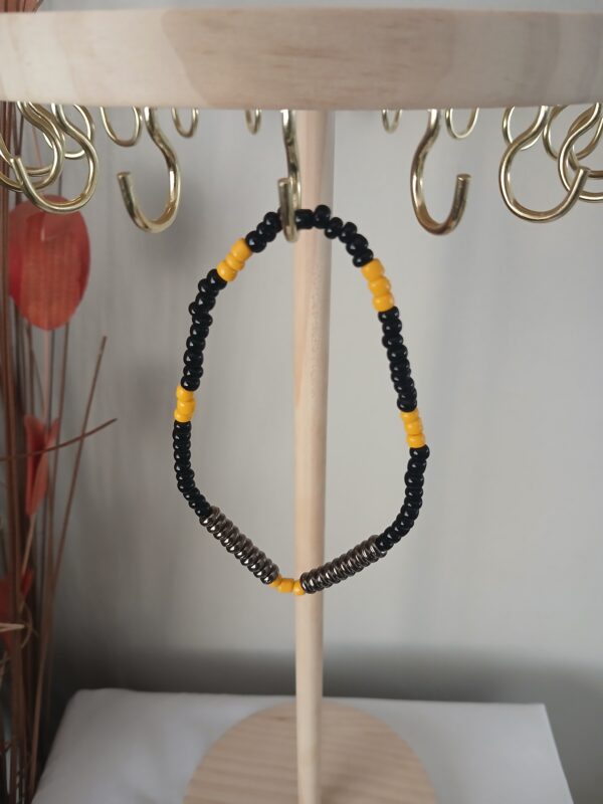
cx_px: 302
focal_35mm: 27
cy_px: 402
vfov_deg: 65.3
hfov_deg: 51.4
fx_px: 627
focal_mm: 3.98
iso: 200
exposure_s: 1/33.3
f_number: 1.8
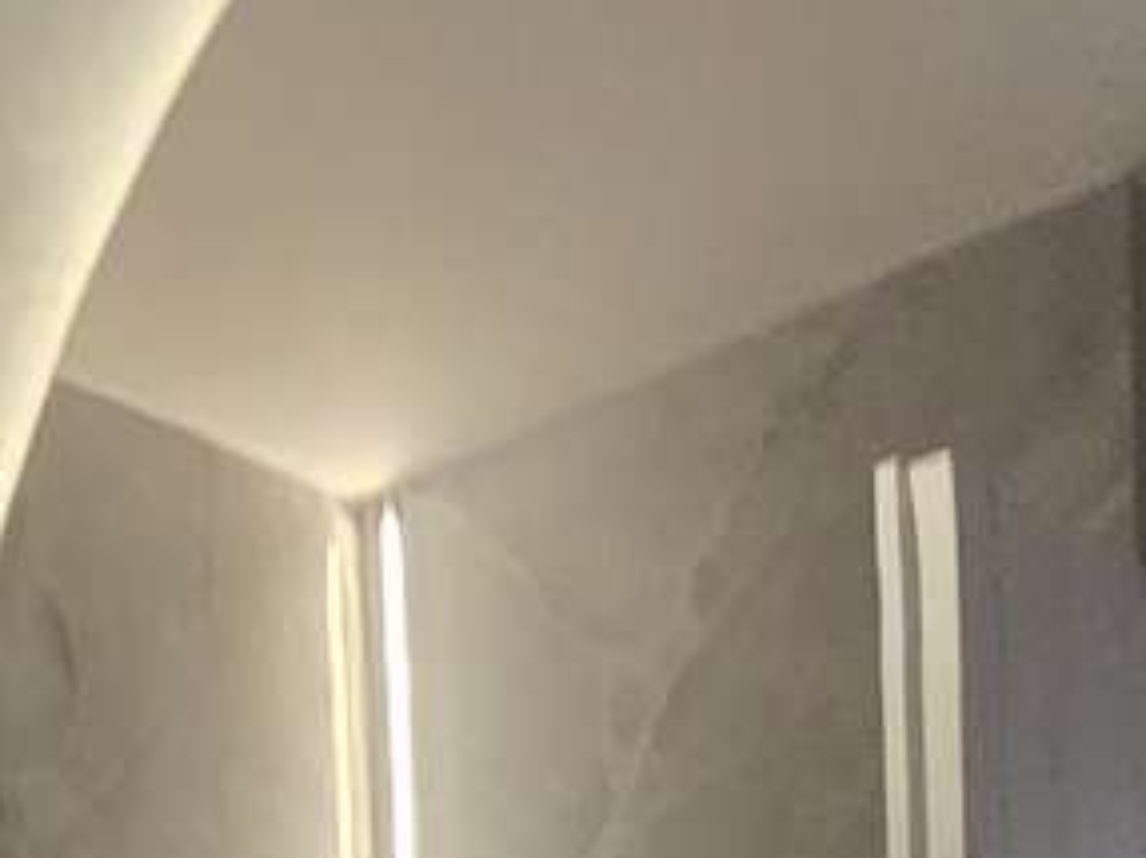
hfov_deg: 21.5
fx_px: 2879
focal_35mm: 87
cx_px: -68
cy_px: 2323
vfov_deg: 11.9
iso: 100
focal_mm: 2.2
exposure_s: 1/63.7
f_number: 2.2
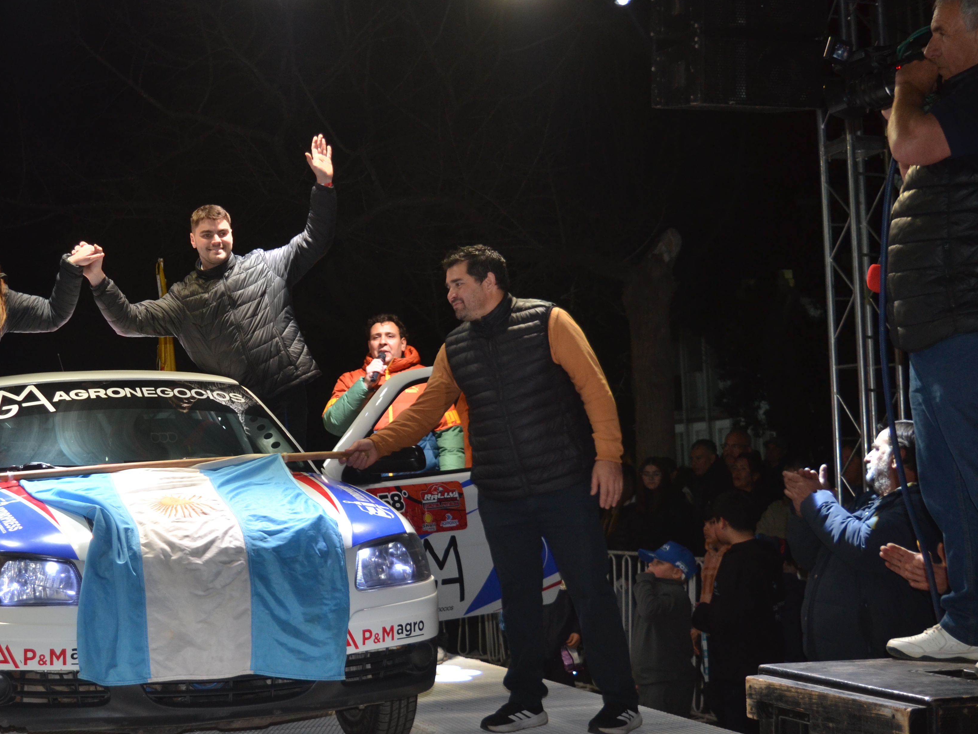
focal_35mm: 49
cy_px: 387
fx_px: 1384
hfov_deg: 38.2
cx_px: 287
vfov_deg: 29.7
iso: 400
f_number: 4
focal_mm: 24
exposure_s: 1/60
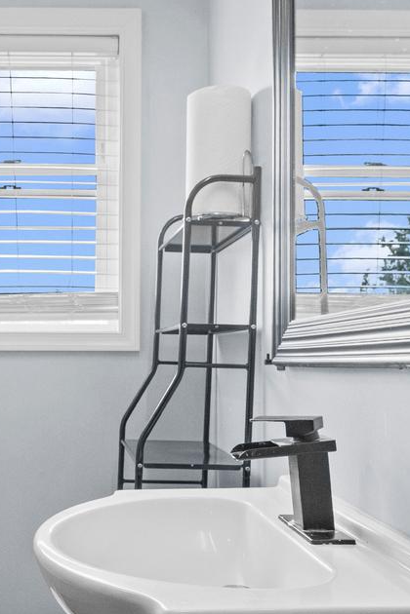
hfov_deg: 32.9
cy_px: 499
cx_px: 63
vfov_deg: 46.7
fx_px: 666
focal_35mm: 39
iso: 500
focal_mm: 16
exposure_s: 1/20
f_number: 8
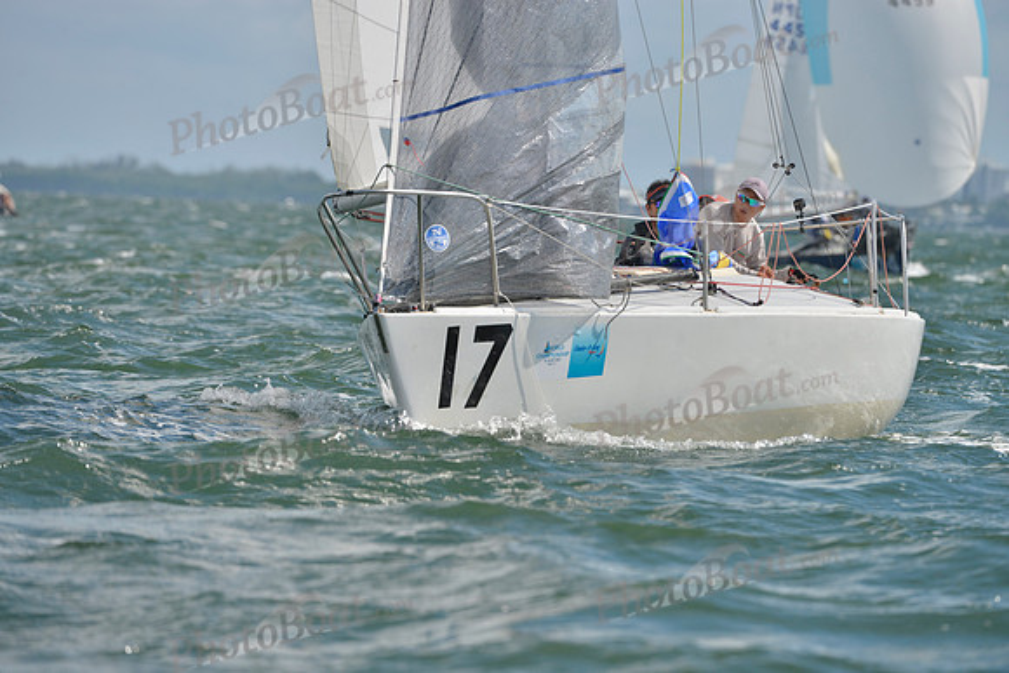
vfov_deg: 3.4
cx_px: 504
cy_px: 336
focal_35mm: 400
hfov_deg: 5.2
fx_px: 11213
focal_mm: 400
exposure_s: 1/1000
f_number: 8
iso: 200
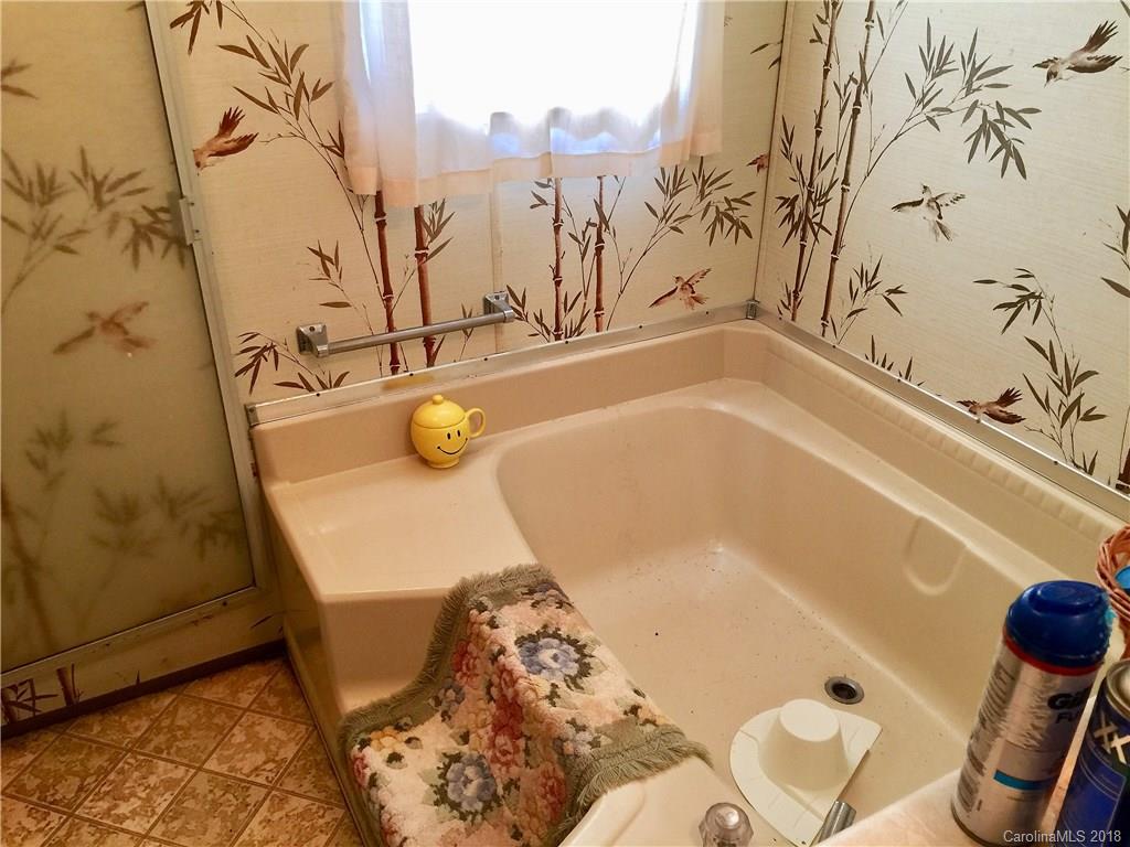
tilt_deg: -27.8
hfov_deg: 61.7
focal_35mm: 29
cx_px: 565
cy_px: 424
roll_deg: -1.5
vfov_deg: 48.2
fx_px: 947
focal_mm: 4.15
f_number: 2.2
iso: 50
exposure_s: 1/15
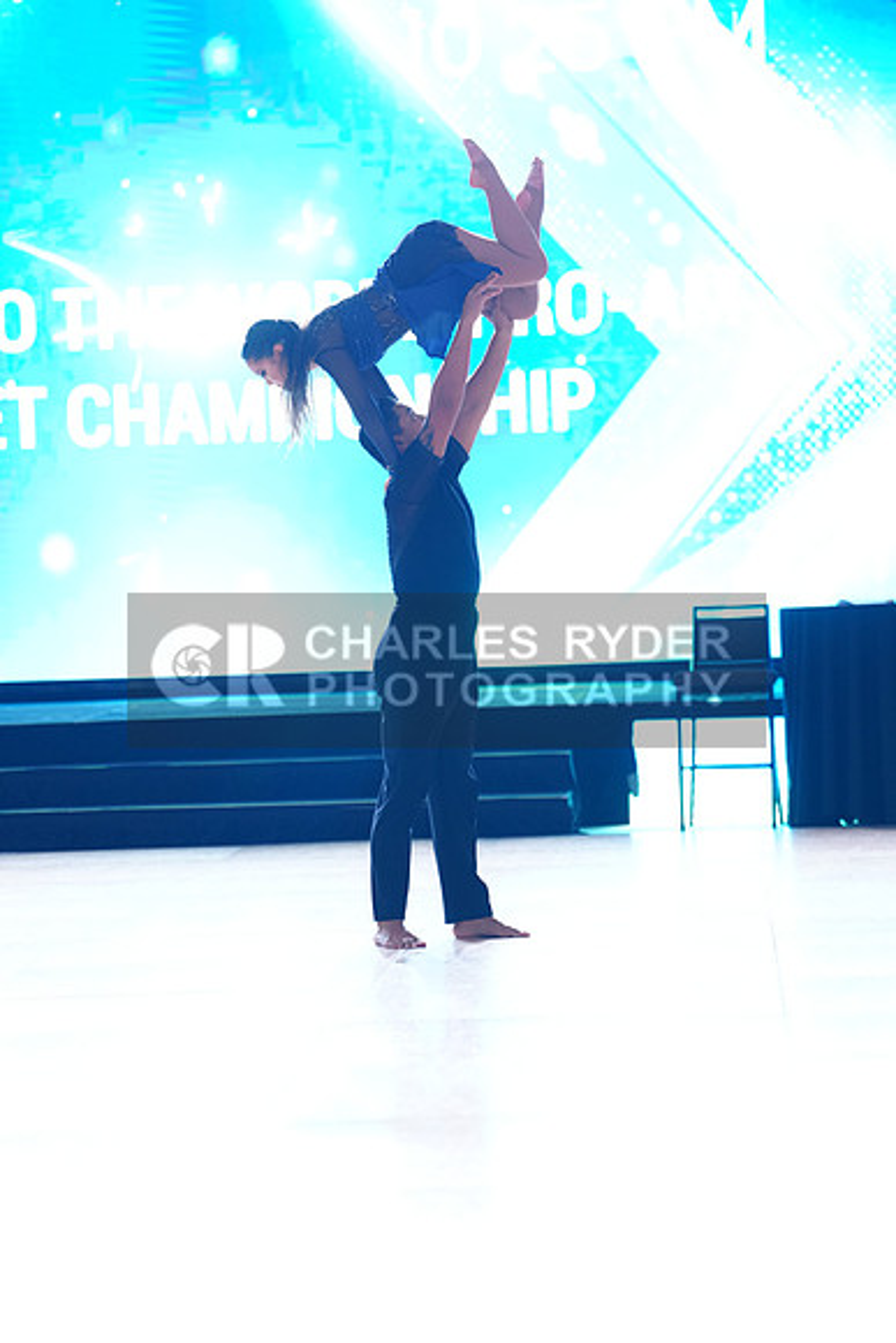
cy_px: 672
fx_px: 4701
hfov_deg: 10.9
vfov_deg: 16.3
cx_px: 448
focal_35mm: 126
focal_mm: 126
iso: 1250
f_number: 2.8
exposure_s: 1/320
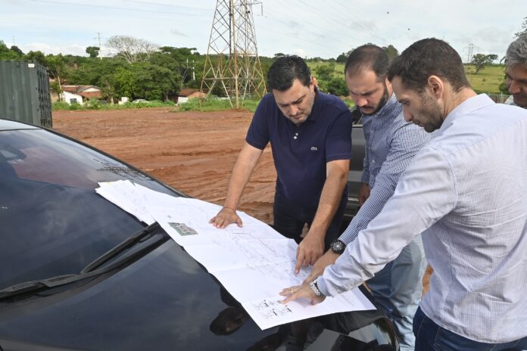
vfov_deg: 47.9
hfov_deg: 67.4
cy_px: 176
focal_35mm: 27
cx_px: 264
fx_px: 395
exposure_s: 1/320
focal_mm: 18
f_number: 14
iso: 400
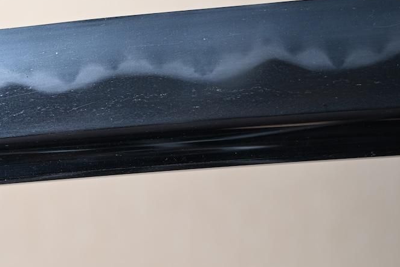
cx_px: 16
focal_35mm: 165
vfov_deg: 8.3
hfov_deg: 12.3
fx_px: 1833
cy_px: 100
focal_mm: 52
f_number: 4.8
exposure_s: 1
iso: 100
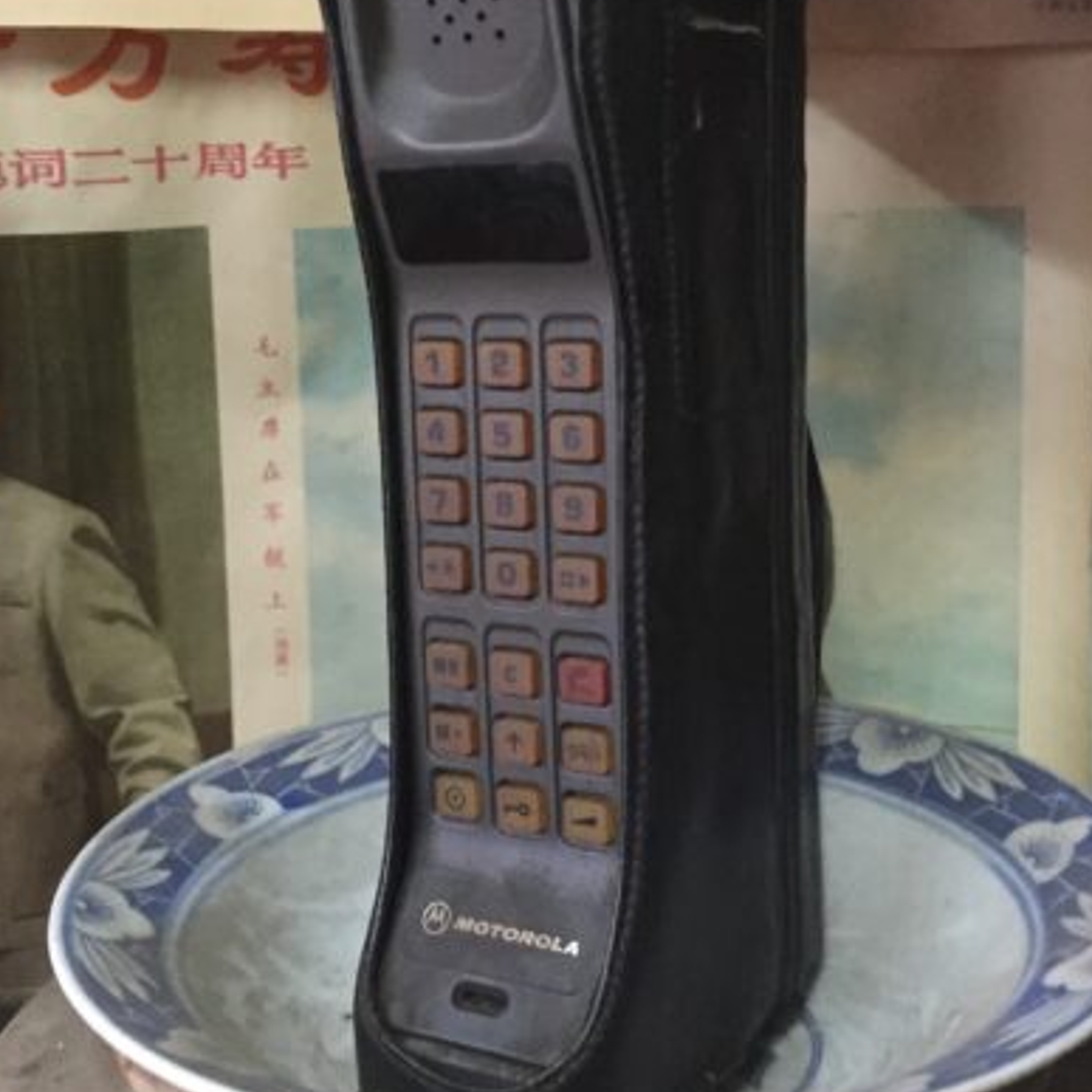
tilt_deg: -6.6
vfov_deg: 32.1
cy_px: 443
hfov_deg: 32.2
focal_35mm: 53
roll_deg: -2.1
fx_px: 1892
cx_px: 516
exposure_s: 1/15
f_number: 2.2
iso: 320
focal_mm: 4.15
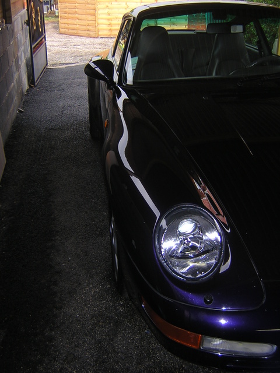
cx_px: 140
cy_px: 186
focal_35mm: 36
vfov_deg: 51.4
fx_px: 388
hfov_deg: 39.7
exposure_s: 1/60.1
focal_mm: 4.7
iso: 100
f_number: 2.6
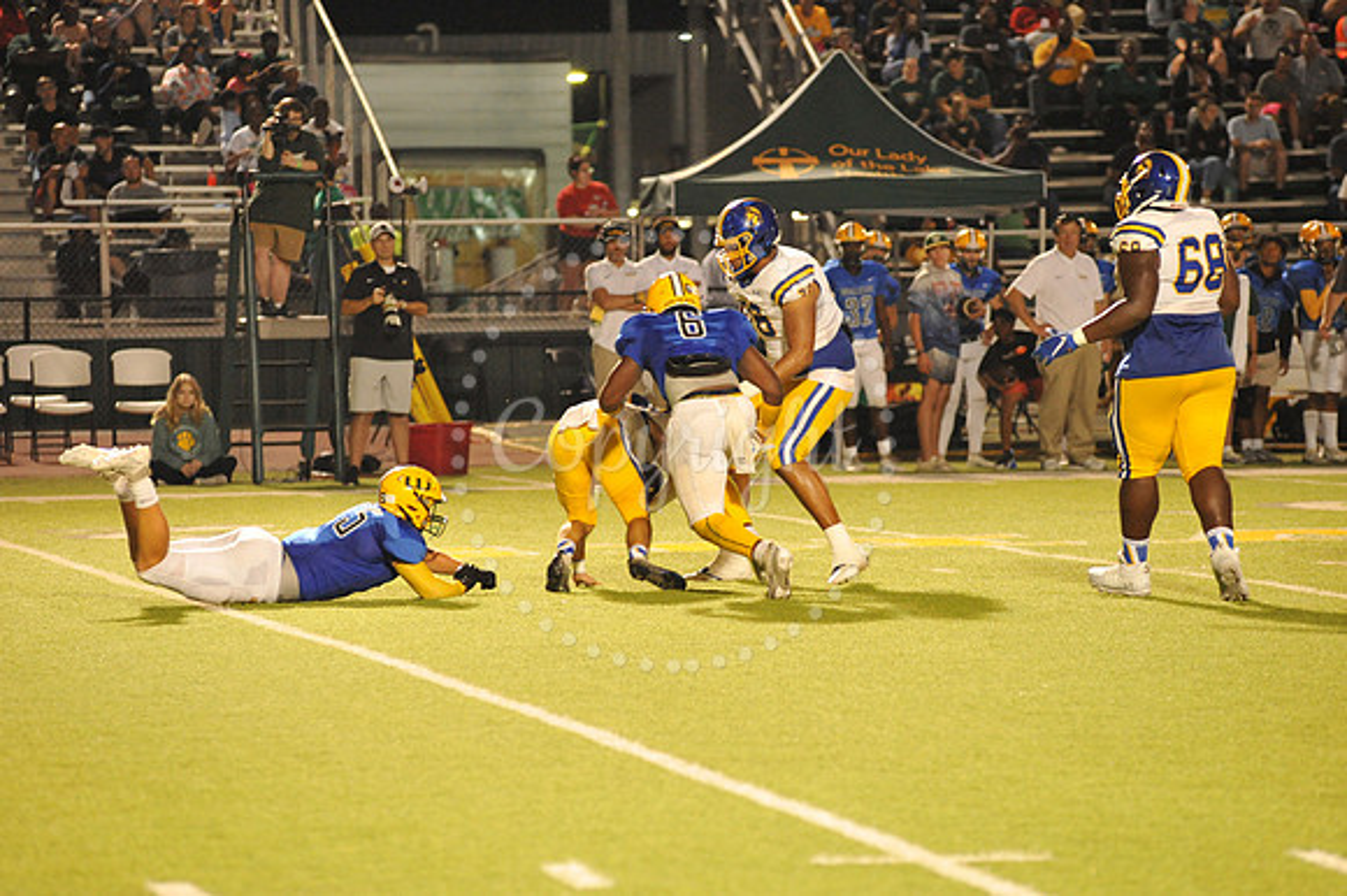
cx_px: 674
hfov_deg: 10.3
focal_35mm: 200
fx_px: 7479
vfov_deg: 6.9
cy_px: 448
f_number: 4.5
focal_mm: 200
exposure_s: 1/200
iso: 5000
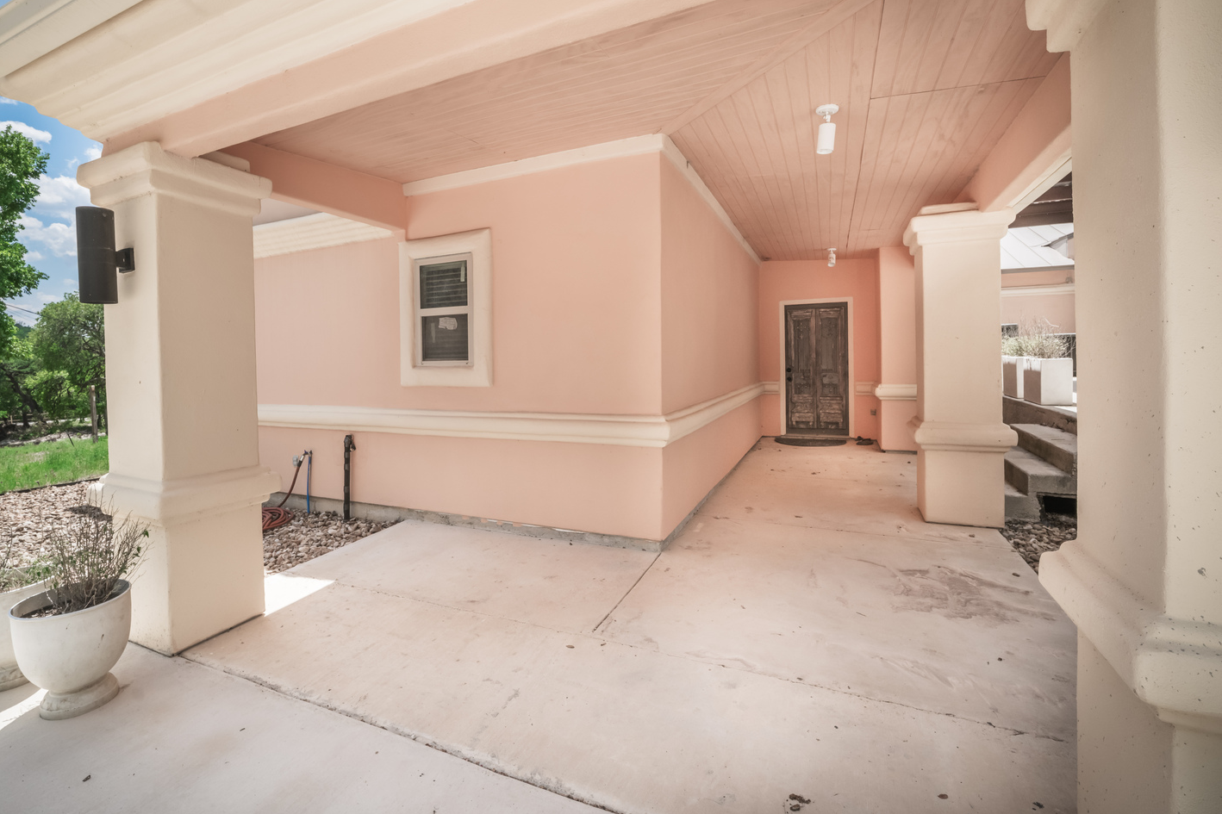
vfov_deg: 73.5
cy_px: 366
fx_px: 543
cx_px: 557
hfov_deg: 96.5
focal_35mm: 16
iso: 500
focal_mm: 9
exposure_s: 1/400
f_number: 7.1
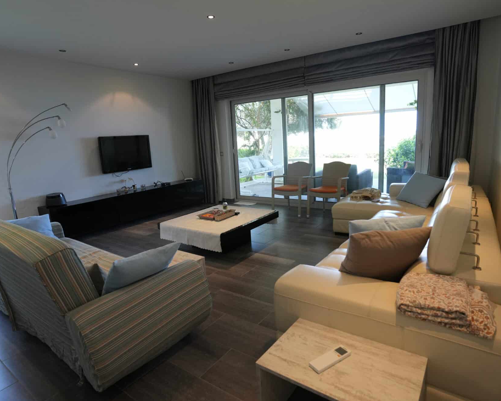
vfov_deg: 65.5
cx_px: 255
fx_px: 311
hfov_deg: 77.6
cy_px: 202
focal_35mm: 21
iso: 1000
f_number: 4
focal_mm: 18
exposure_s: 1/160
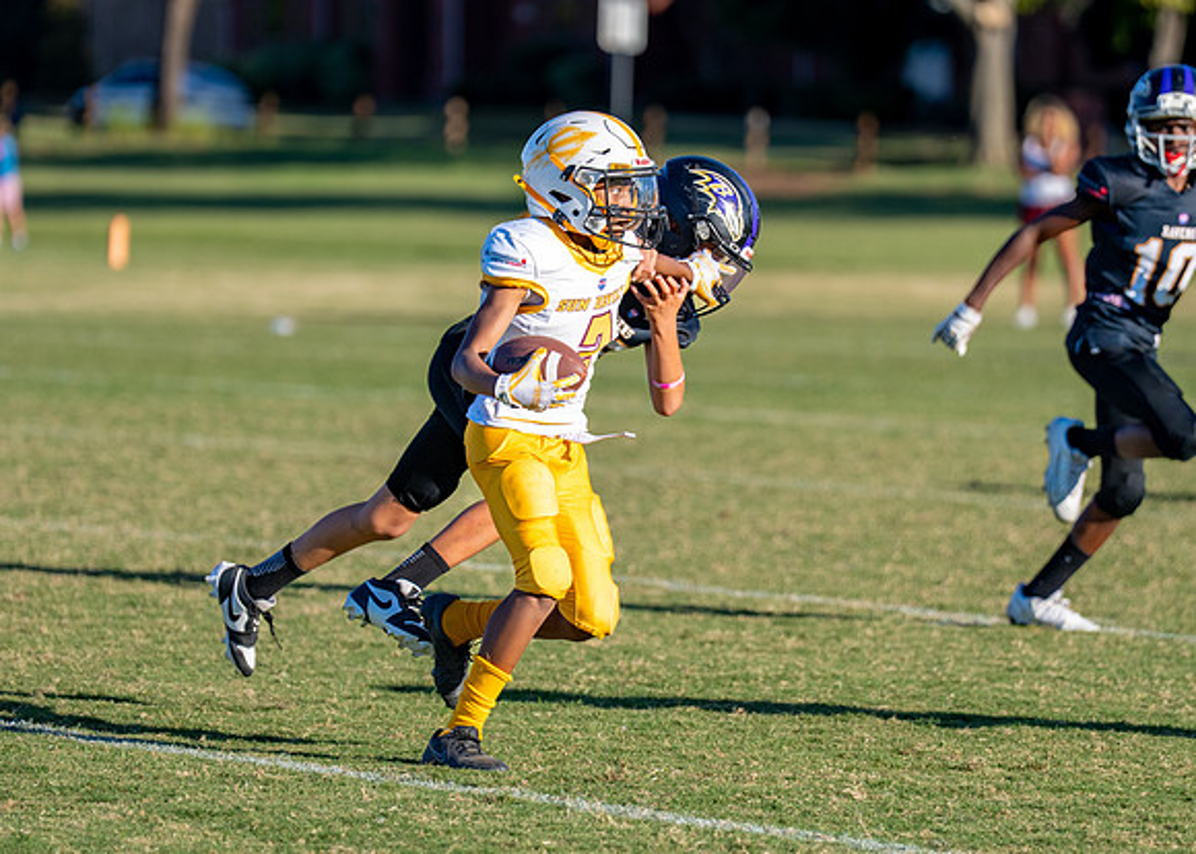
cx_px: 596
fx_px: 8562
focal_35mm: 252
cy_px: 396
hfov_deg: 8.0
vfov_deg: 5.7
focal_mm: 168
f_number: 2.8
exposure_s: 1/3200
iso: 160
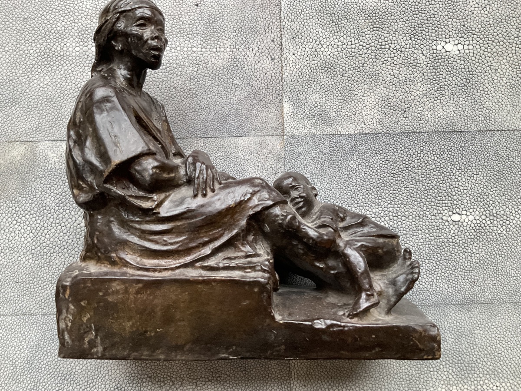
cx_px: 260
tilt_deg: -88.9
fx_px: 436
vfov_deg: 48.2
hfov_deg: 61.7
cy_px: 196
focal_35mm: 29
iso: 250
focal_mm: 3
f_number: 1.8
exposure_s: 1/40
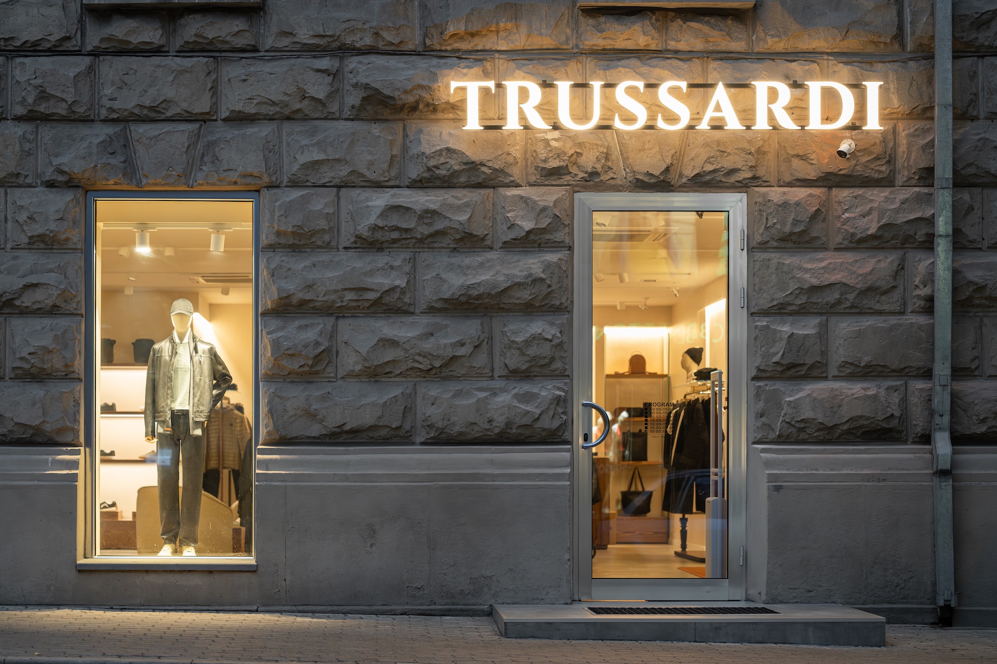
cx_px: 485
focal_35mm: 68
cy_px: 324
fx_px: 1883
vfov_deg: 20.0
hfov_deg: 29.7
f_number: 2
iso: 1250
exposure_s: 1/160
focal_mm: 65
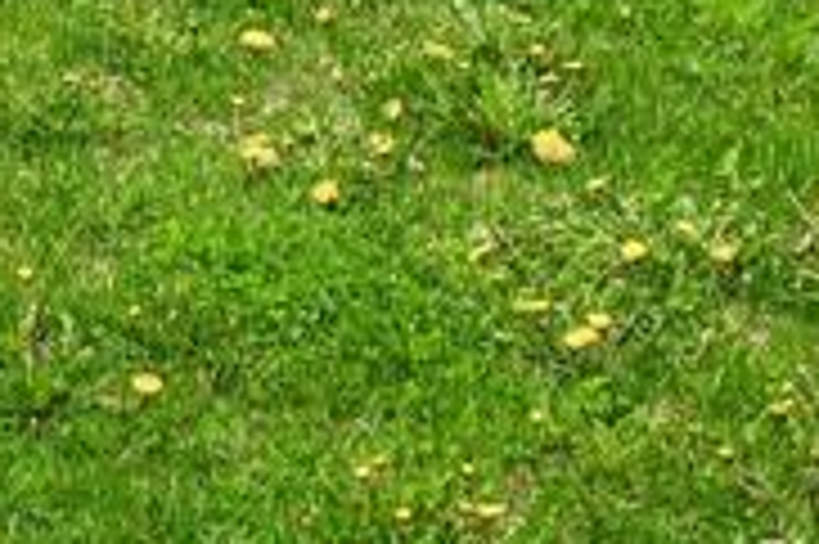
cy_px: -782
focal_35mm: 118
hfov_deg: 16.6
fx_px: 2682
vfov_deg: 10.1
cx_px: -166
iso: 100
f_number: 8
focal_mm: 14
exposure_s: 1/60
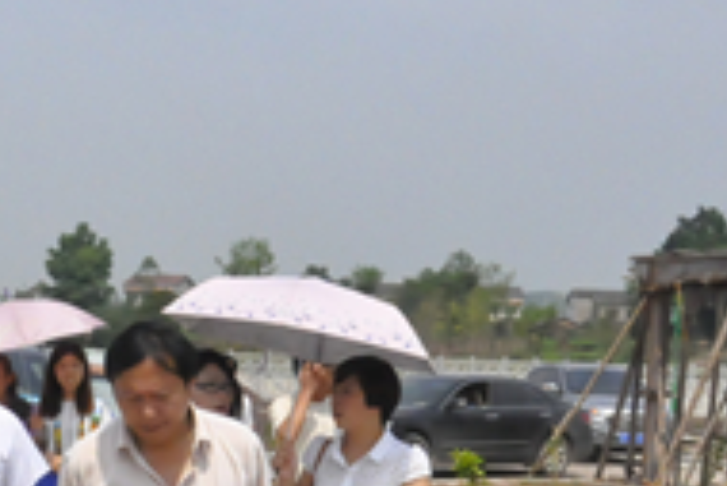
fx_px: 1718
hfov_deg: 22.8
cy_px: 553
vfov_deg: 15.6
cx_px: -31
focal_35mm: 85
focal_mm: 18
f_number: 20
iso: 3200
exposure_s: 1/1600
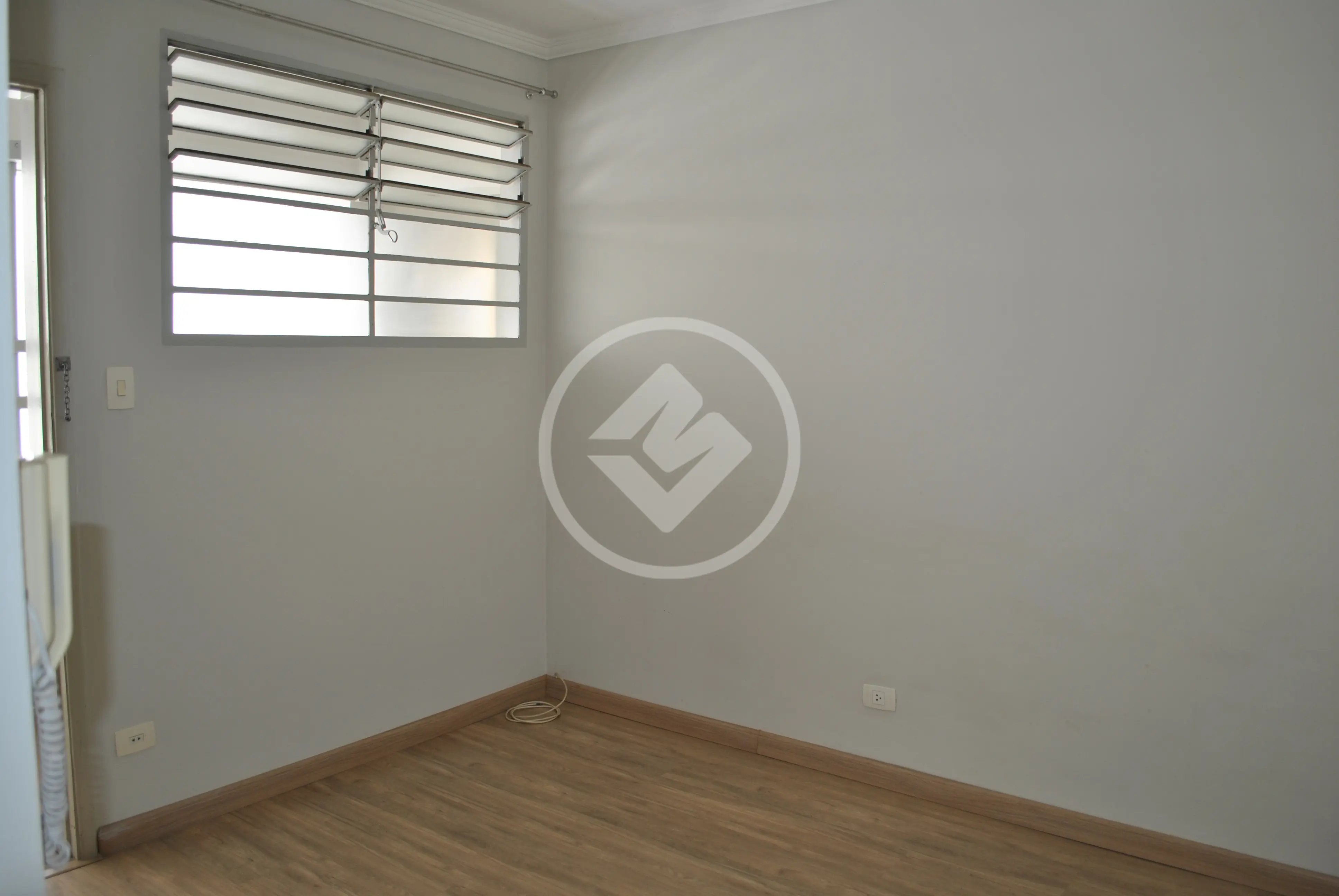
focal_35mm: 27
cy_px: 448
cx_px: 670
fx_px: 1005
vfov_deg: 48.0
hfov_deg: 67.3
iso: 100
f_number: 3.5
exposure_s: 1/160
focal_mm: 18
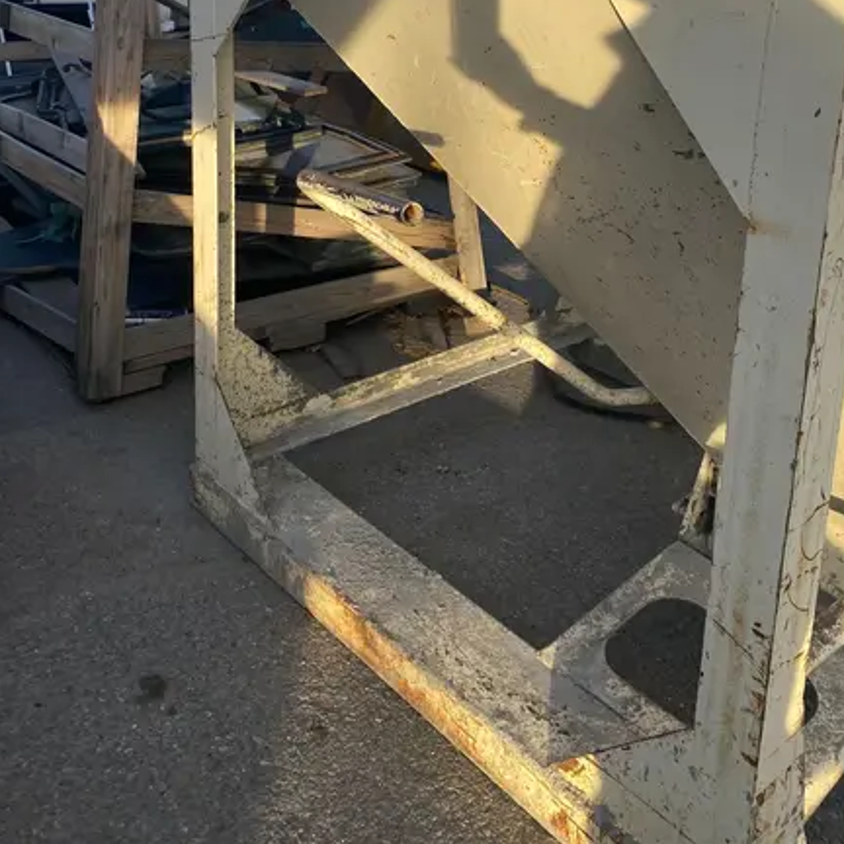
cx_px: 451
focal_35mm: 39
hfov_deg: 42.8
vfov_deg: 40.5
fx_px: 1076
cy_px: 130
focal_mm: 4.25
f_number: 1.8
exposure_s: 1/1063
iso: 32
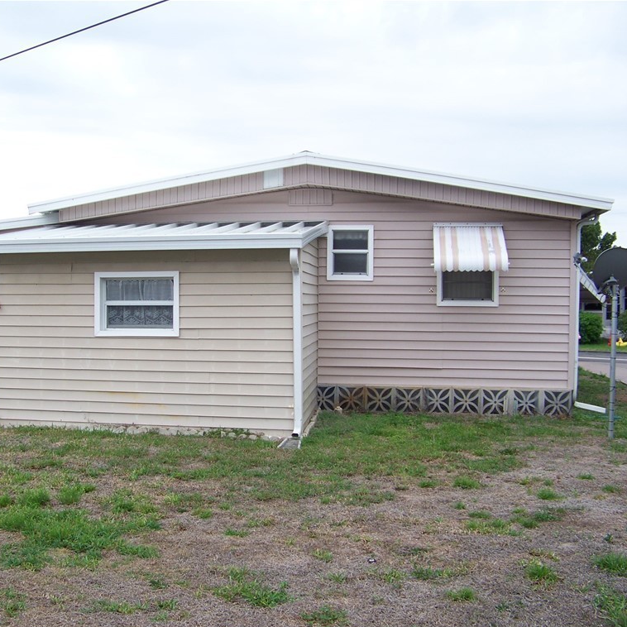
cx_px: 231
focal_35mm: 43
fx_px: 881
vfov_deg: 39.2
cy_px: 317
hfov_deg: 38.9
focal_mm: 5.85
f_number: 2.8
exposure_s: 1/100
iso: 64
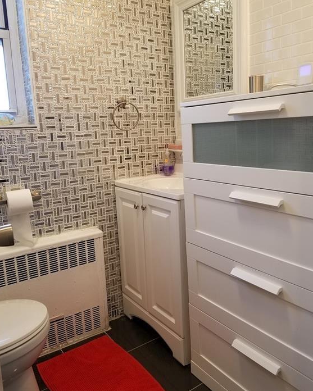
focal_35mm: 28
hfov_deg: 51.5
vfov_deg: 62.2
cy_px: 187
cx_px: 157
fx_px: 324
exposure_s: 1/60
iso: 125
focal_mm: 4.25
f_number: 1.7
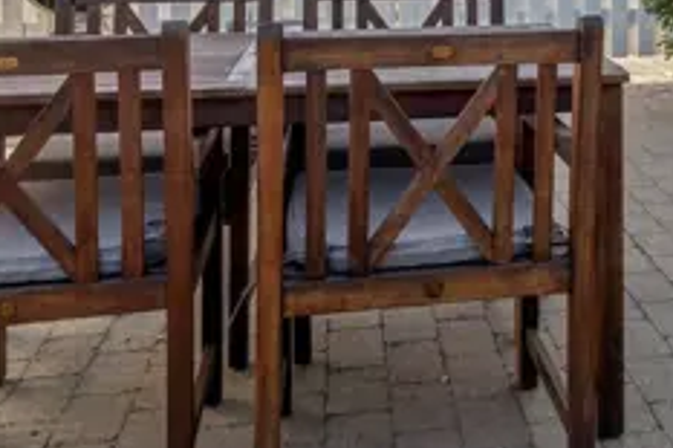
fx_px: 939
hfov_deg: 37.7
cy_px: -87
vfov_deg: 24.4
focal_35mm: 50
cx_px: 560
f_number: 8
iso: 200
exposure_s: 1/200
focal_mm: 13
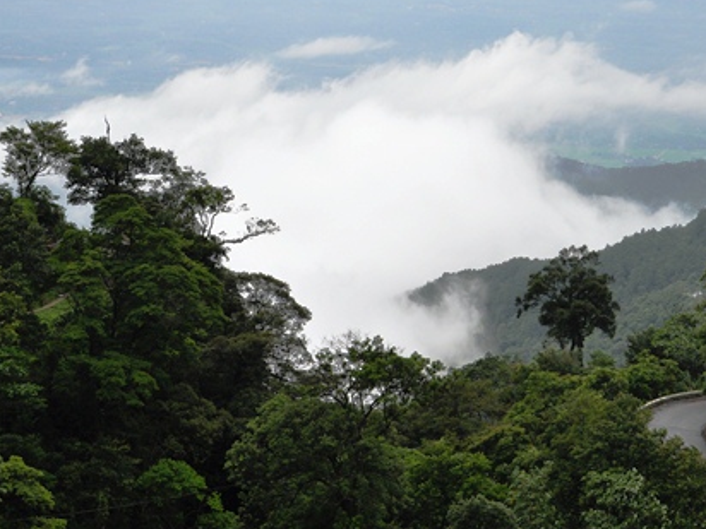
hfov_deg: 20.7
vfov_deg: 15.7
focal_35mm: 94
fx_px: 1917
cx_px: 507
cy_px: 181
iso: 400
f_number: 9
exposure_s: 1/100
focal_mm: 42
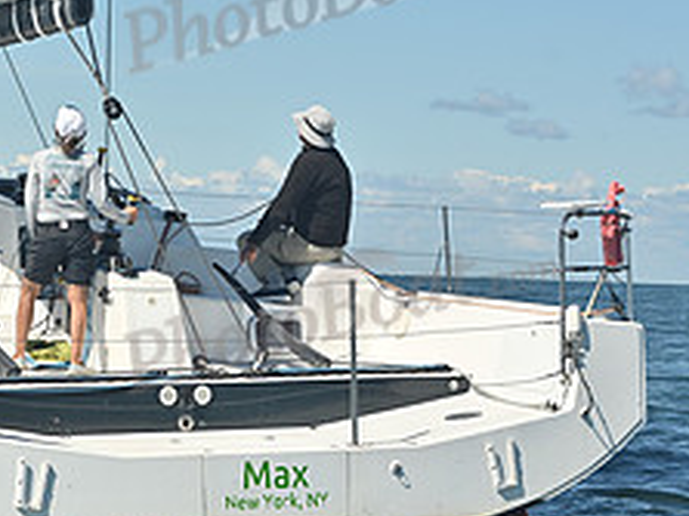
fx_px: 3481
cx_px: -34
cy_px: 196
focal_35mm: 175
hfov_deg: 11.2
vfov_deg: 8.5
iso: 250
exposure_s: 1/1600
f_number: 7.1
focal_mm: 70
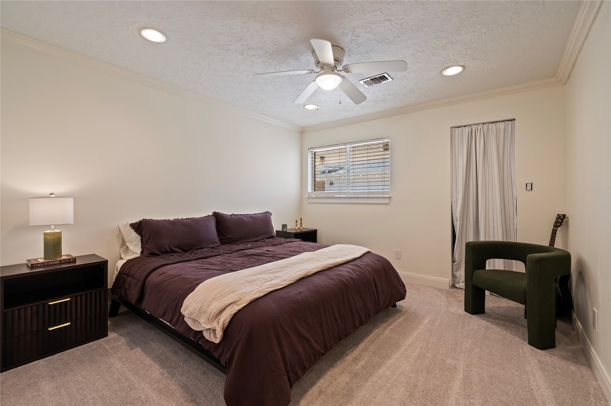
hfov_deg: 96.8
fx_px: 271
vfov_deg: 73.7
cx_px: 306
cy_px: 203
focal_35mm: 16
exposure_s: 1/2.5
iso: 125
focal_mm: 16
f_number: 6.3
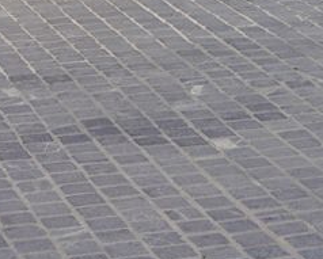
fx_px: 1809
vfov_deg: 7.1
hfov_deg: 10.1
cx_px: 301
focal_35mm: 189
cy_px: -589
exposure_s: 1/100
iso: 100
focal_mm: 24
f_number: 16
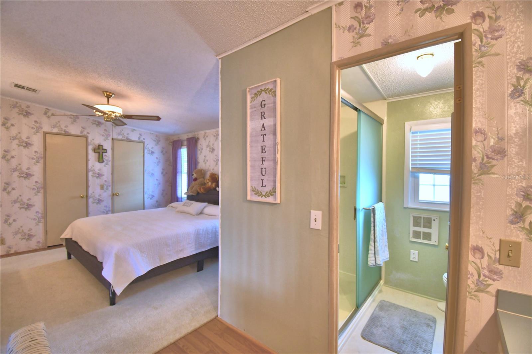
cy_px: 177
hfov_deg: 100.4
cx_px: 266
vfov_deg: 77.3
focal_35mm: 15
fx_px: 222
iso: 400
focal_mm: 10
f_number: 4.5
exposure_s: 1/30
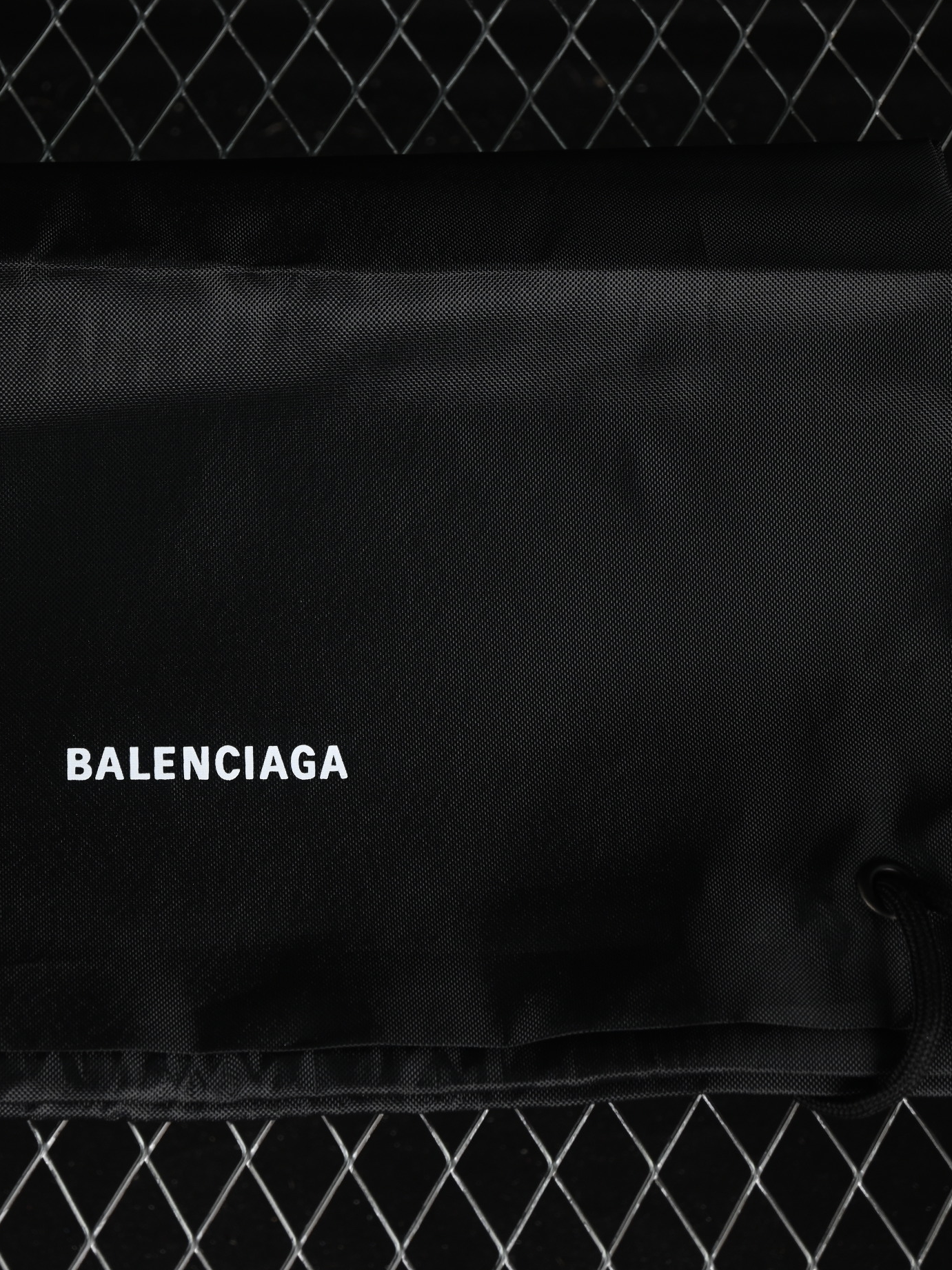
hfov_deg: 13.5
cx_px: 214
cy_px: 635
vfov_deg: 18.0
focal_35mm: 109
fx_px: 3998
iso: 160
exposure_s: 1/50
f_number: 6.3
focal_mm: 50
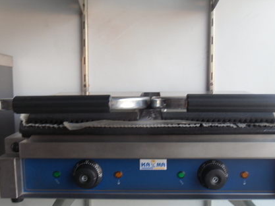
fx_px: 334
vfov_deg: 34.3
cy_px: 116
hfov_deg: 44.8
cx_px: 143
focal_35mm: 42
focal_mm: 6.3
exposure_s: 1/45
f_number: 3.5
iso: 100
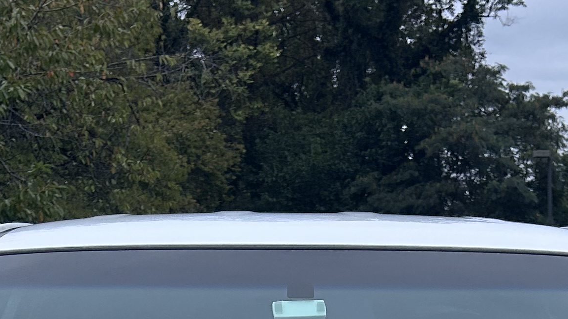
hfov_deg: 21.6
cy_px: 657
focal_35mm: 99
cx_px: 289
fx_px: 1491
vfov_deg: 11.0
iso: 50
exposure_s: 1/2457
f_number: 1.5
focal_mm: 5.7
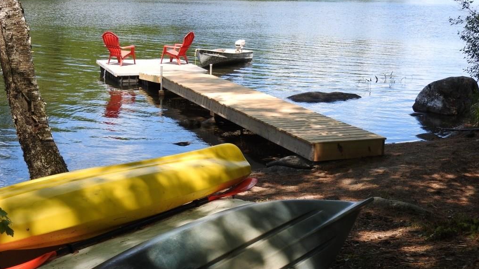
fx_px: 698
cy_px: 153
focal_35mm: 55
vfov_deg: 21.8
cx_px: 238
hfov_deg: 37.9
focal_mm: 9
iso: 100
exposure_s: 1/320
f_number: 4
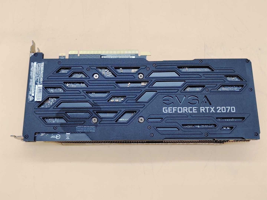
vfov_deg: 39.7
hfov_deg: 51.4
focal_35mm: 36
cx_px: 134
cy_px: 100
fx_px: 278
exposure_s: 1/97
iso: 50
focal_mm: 4.36
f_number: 1.8
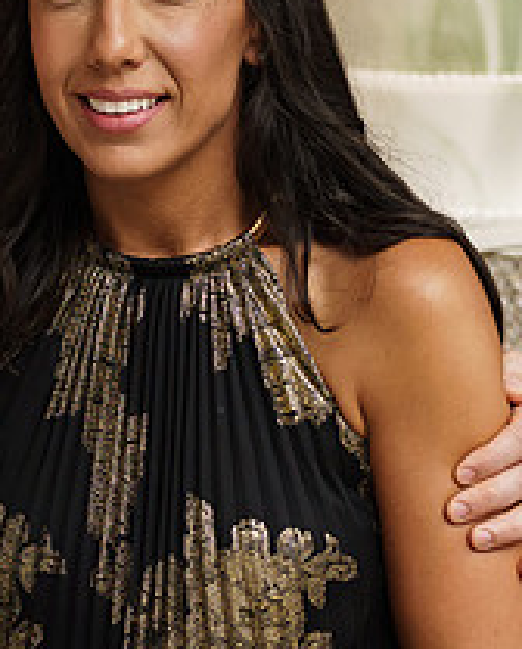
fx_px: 3755
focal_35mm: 195
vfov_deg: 9.9
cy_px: 281
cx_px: -19
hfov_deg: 7.9
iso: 500
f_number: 2.5
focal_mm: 50
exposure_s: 1/250
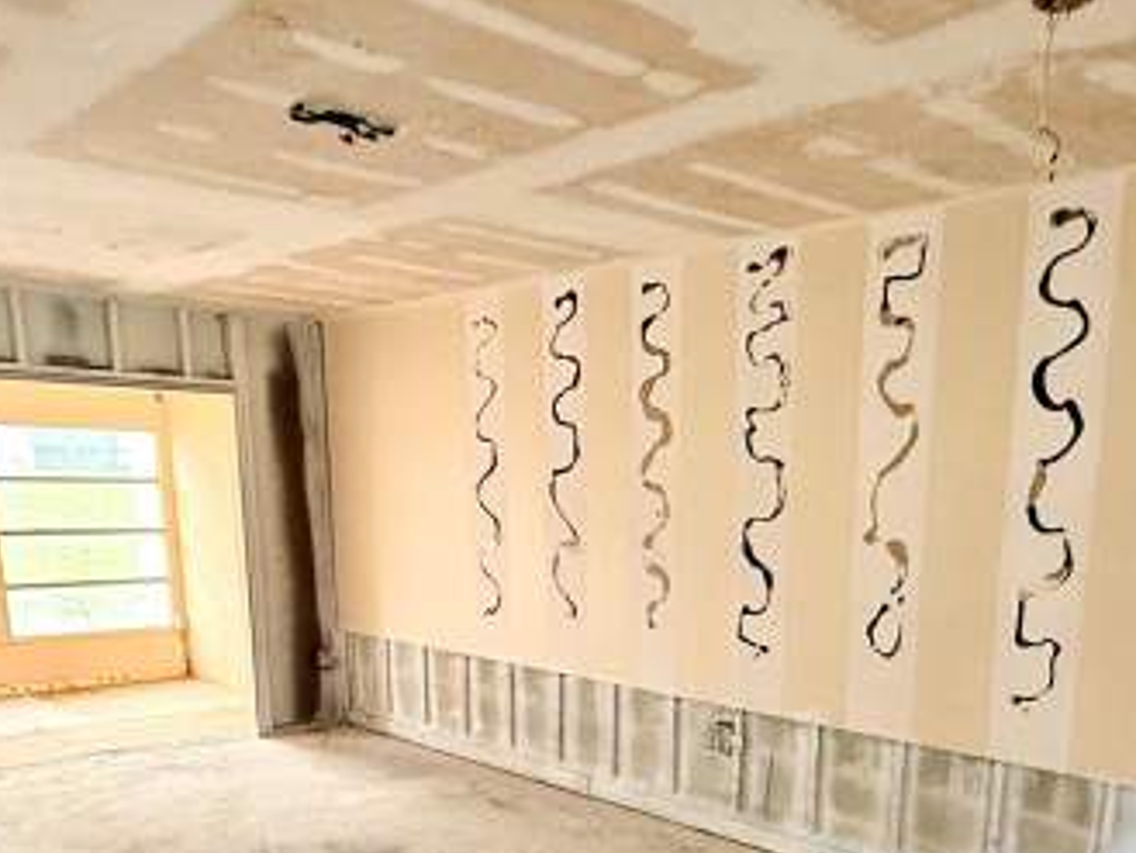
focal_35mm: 34
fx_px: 1116
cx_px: 697
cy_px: 753
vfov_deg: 39.1
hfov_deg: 53.4
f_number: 2.2
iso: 400
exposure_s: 1/60
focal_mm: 2.22
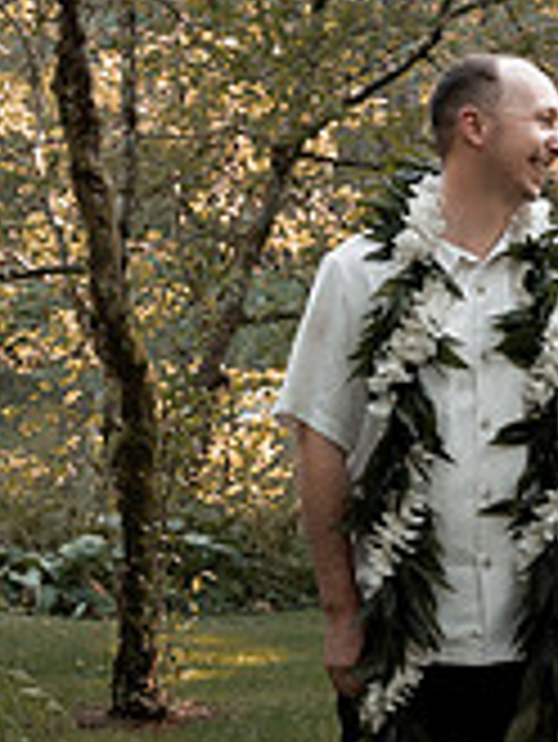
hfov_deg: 11.7
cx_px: 559
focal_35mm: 125
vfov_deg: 15.6
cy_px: 74
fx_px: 2683
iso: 320
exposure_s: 1/800
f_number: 2.8
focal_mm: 26
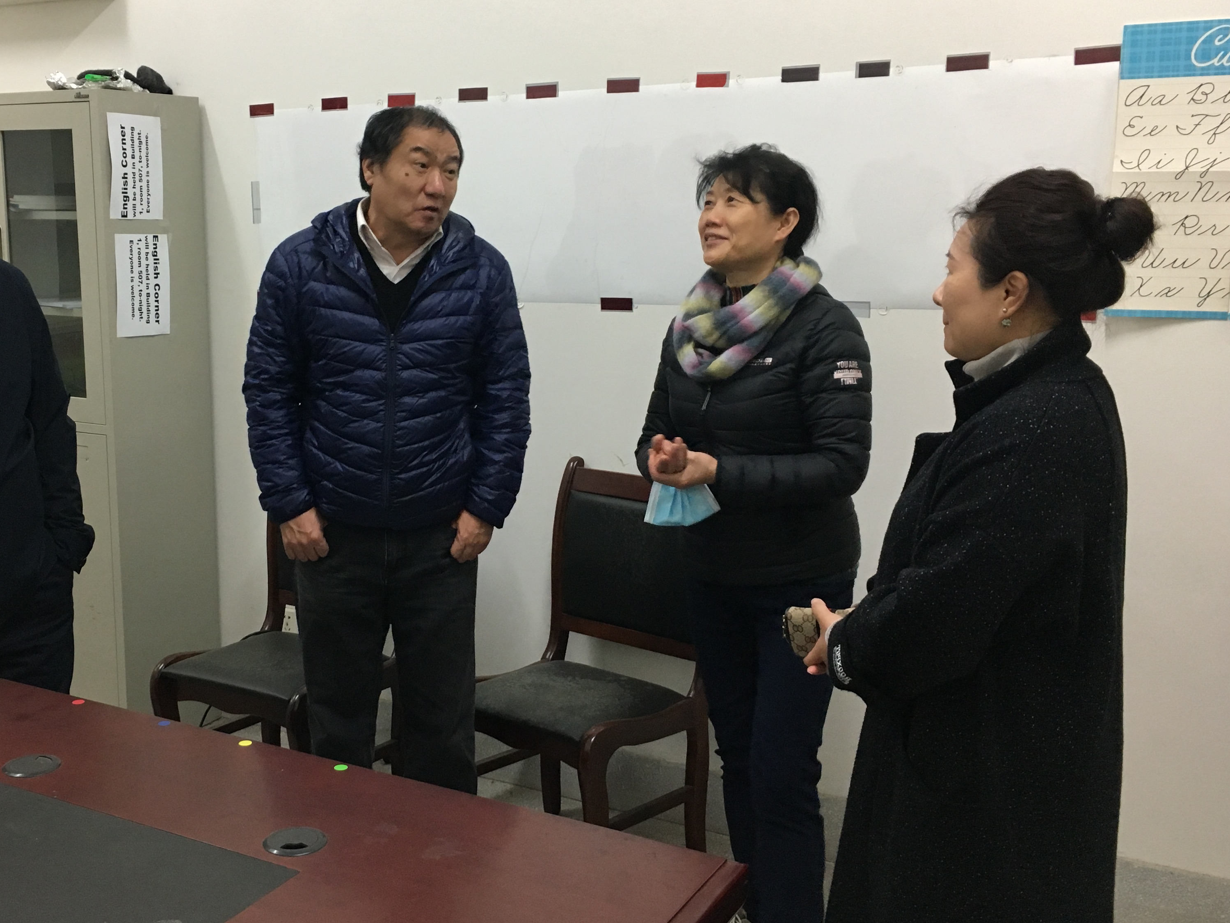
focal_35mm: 39
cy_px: 430
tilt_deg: -8.3
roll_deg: +0.2
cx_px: 473
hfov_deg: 47.5
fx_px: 1386
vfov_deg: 36.8
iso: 160
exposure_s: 1/33
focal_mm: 4.15
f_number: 2.2
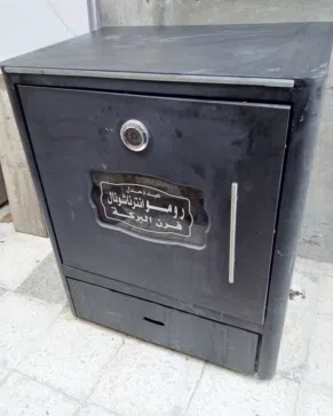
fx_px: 357
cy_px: 189
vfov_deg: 60.3
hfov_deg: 50.0
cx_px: 167
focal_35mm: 29
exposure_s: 1/33.3
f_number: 1.6
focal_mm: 4.19
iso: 976
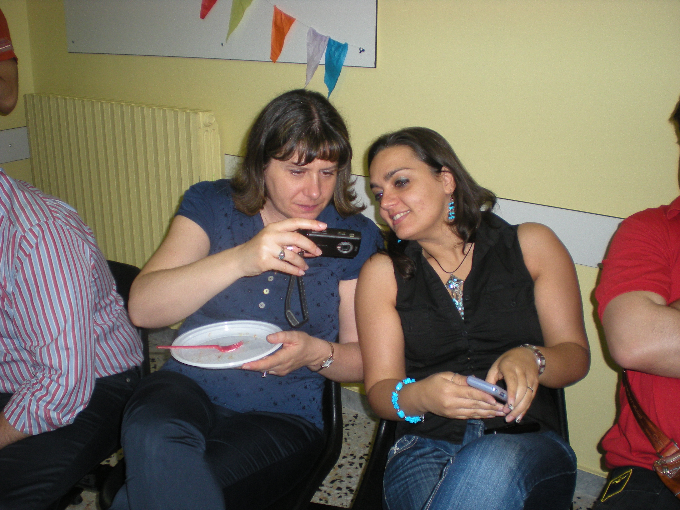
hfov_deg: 49.0
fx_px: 746
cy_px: 255
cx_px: 340
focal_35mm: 38
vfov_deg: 37.7
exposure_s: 1/60
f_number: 3.1
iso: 139
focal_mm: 6.3
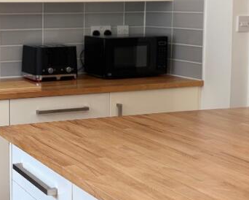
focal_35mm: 76
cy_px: 63
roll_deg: +0.7
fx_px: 560
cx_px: 18
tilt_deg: -6.0
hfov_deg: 24.2
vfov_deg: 20.1
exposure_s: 1/122
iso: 50
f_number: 1.6
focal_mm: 5.96
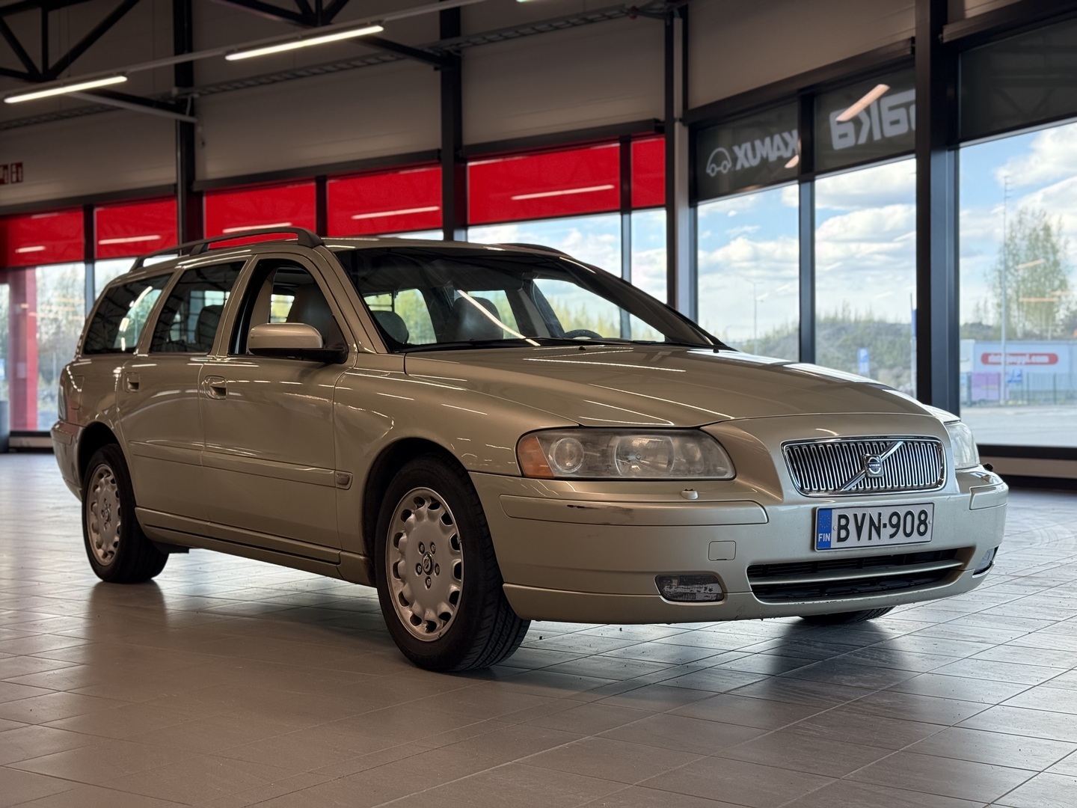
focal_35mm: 48
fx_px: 1493
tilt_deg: +0.2
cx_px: 538
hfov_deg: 39.7
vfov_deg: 30.3
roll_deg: +0.2
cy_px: 404
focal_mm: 6.76
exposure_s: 1/249
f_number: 1.78
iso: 100
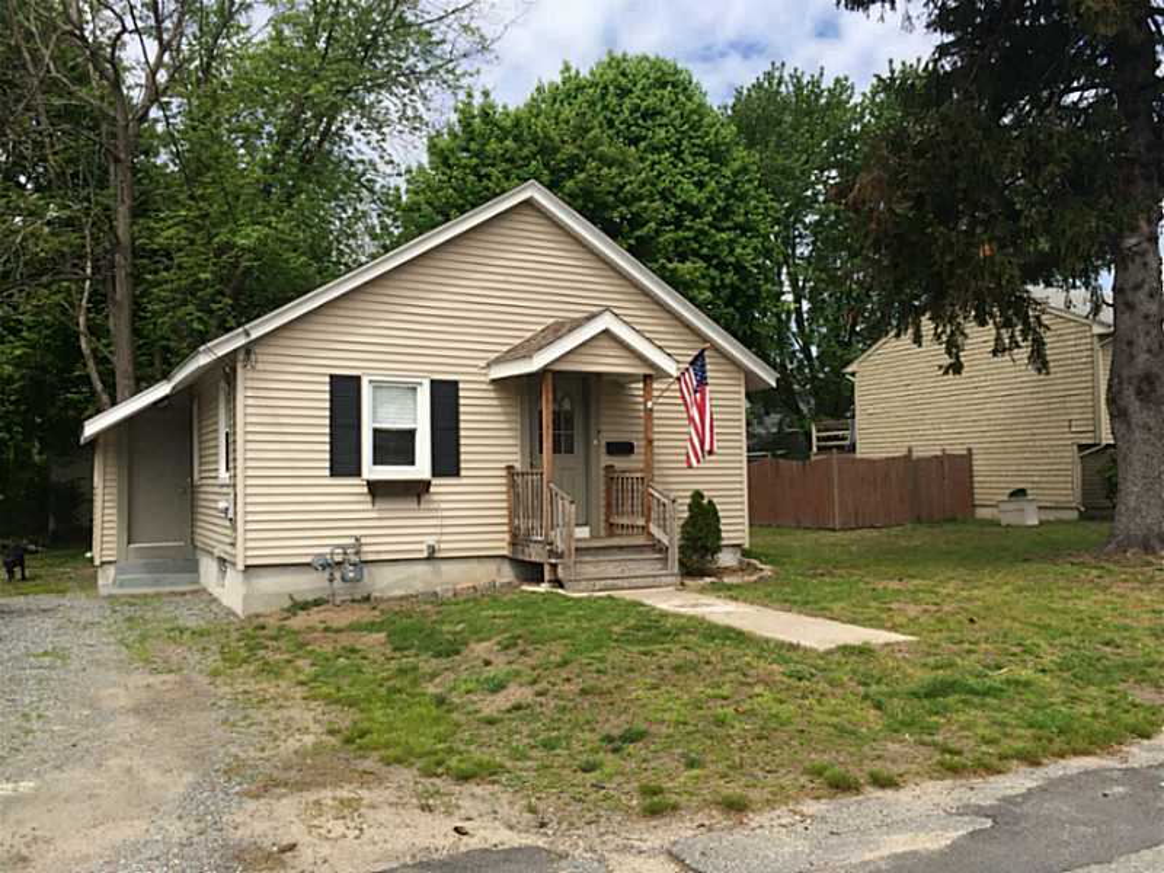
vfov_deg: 48.2
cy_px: 436
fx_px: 975
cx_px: 582
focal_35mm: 29
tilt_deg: +1.0
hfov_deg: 61.7
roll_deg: +0.5
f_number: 2.2
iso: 32
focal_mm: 4.15
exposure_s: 1/2283
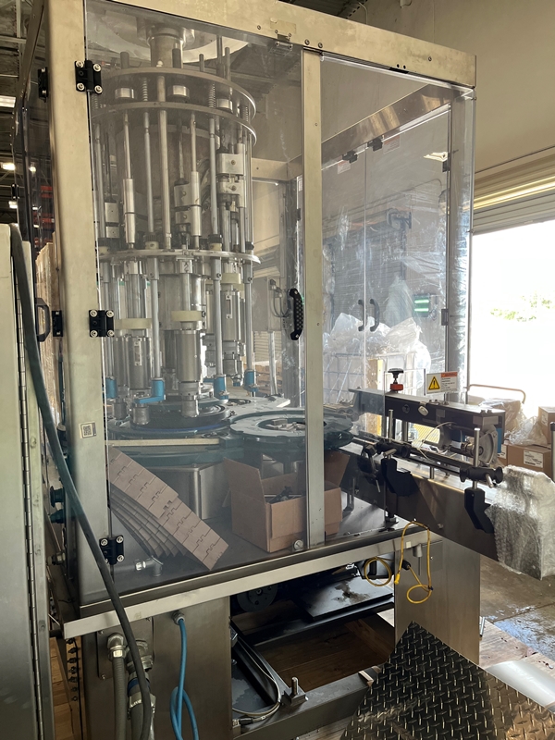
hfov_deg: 53.1
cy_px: 370
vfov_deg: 67.3
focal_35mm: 26
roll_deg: +1.8
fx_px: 556
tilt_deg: -5.7
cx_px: 278
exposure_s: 1/91
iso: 125
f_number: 1.6
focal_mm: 5.1
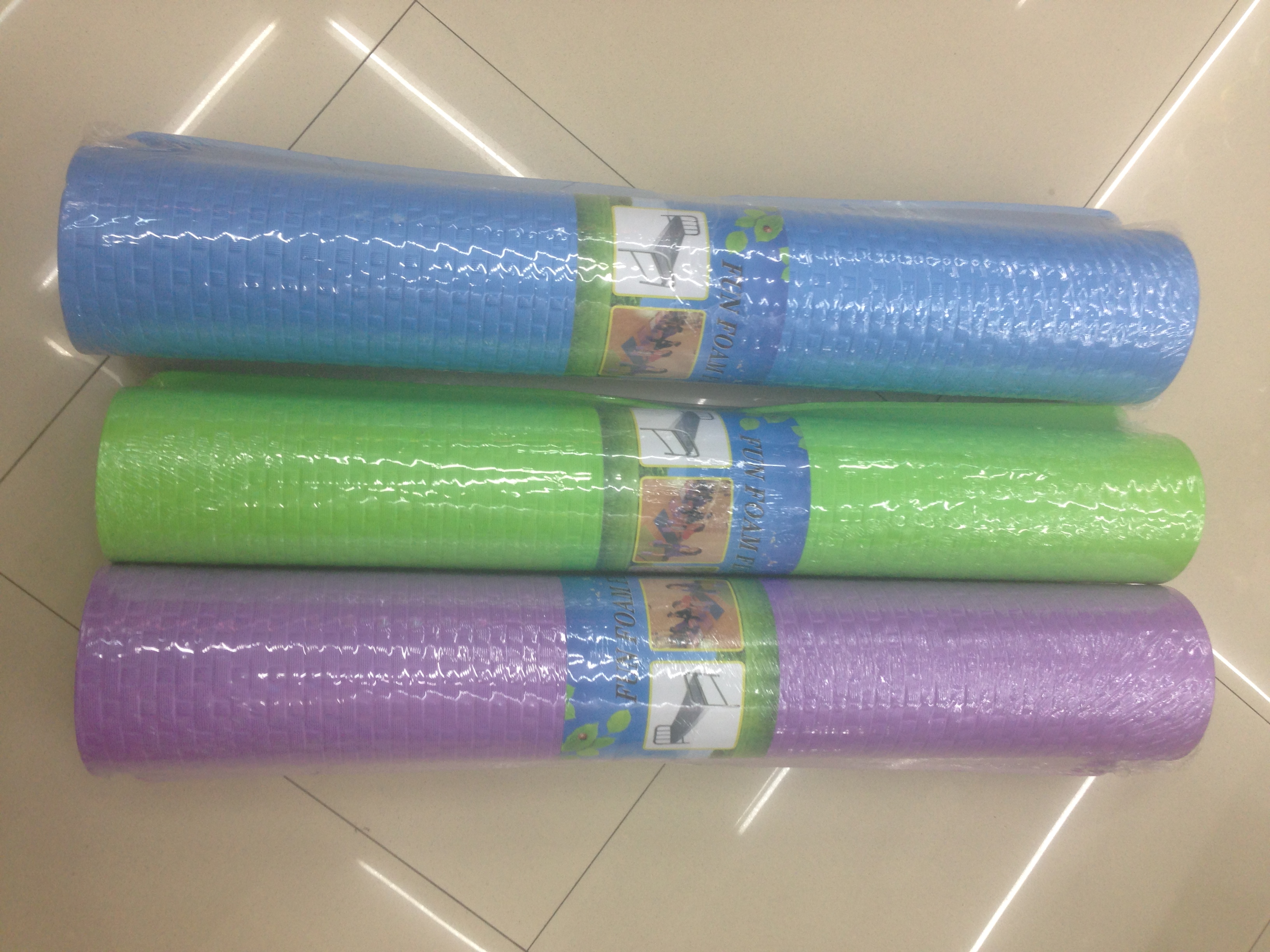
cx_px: 635
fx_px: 1211
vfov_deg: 42.9
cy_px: 476
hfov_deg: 55.4
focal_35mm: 33
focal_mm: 4.12
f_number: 2.4
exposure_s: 1/24
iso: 50
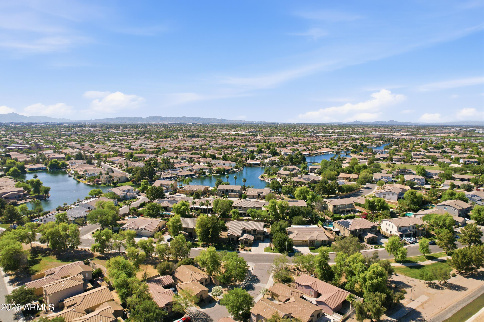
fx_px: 296
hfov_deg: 78.6
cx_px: 242
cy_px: 161
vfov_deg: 57.2
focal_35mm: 22
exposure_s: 1/3000
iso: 130
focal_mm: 8.4
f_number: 2.8
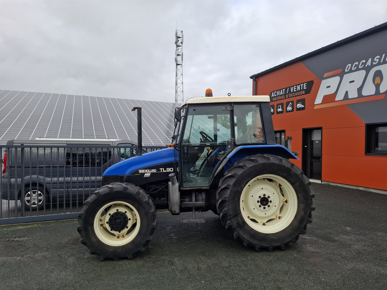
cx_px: 194
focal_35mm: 23
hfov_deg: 73.9
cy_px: 145
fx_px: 257
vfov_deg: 58.9
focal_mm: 5.54
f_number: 1.8
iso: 50
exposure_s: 1/883
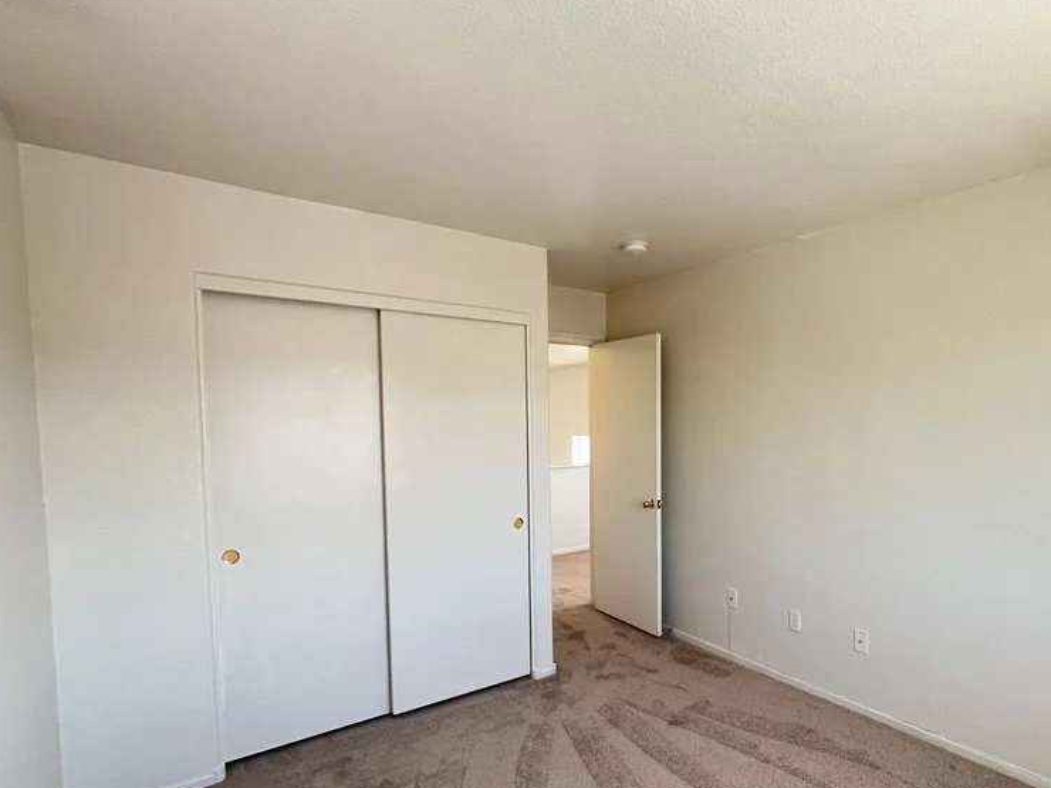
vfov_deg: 71.1
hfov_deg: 86.4
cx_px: 643
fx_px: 547
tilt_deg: -4.0
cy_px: 456
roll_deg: +0.6
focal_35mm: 18
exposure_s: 1/30
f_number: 1.8
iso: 100
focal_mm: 1.57
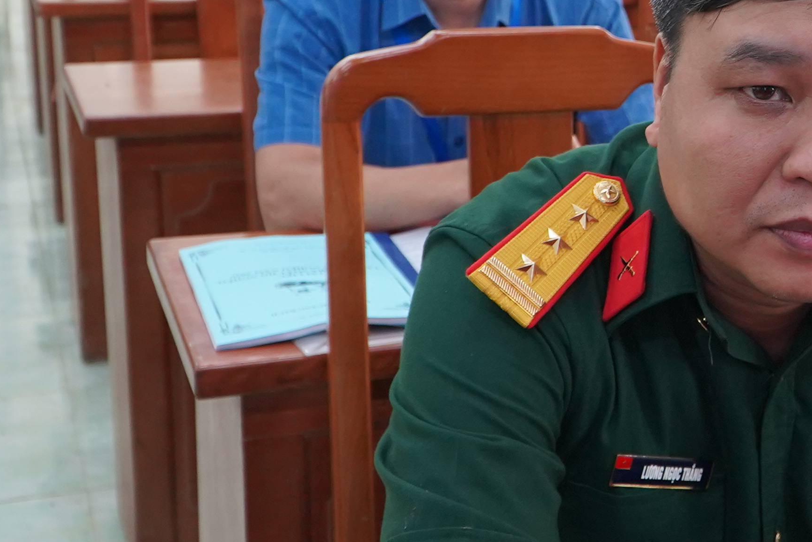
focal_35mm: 68
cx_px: 820
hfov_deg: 27.8
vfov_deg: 19.9
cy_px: 165
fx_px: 1534
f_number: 4
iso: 1600
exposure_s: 1/160
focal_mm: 20
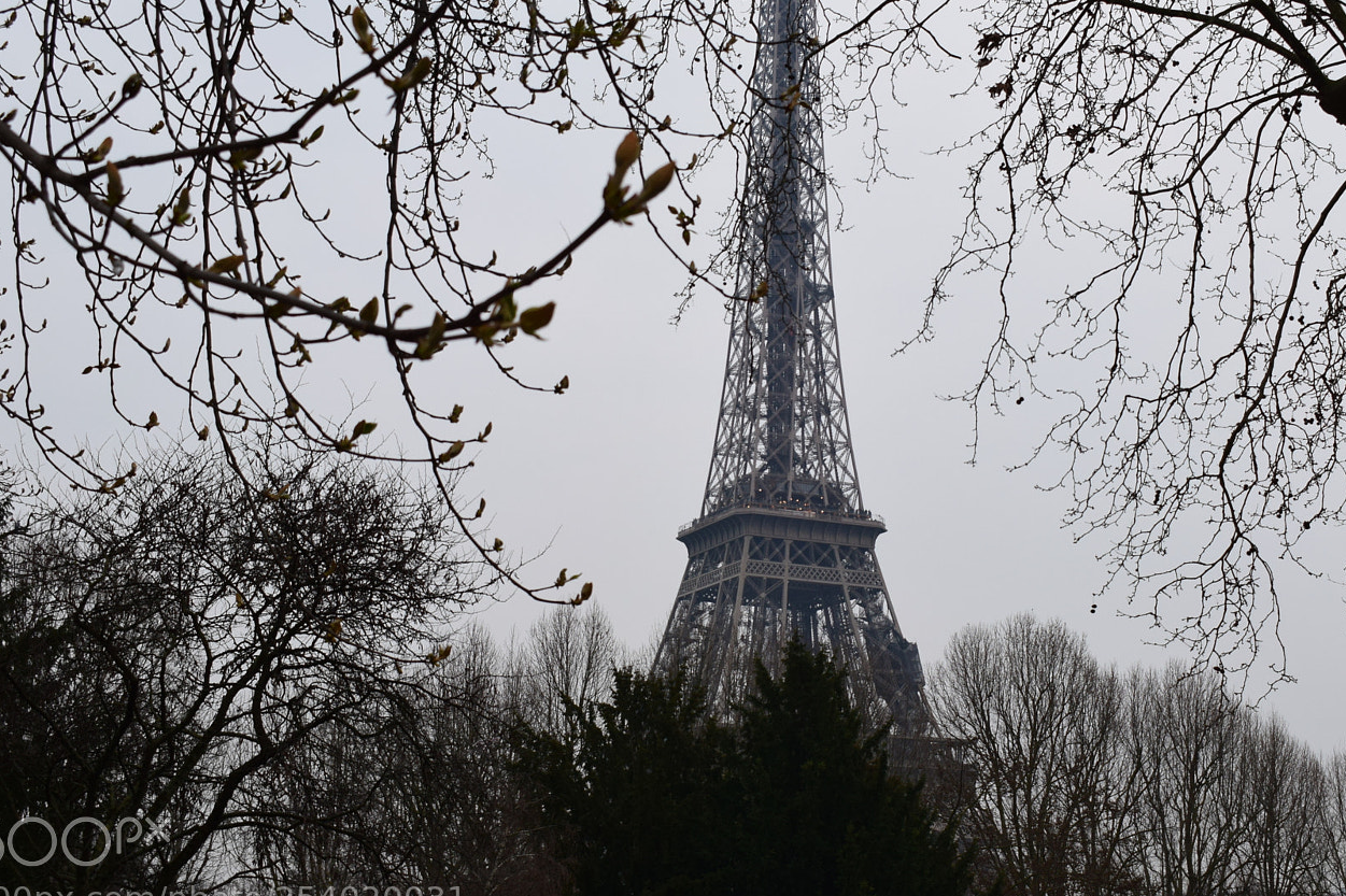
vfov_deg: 24.3
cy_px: 410
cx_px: 764
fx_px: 2079
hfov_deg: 35.8
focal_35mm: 56
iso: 400
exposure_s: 1/60
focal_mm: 29
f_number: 8
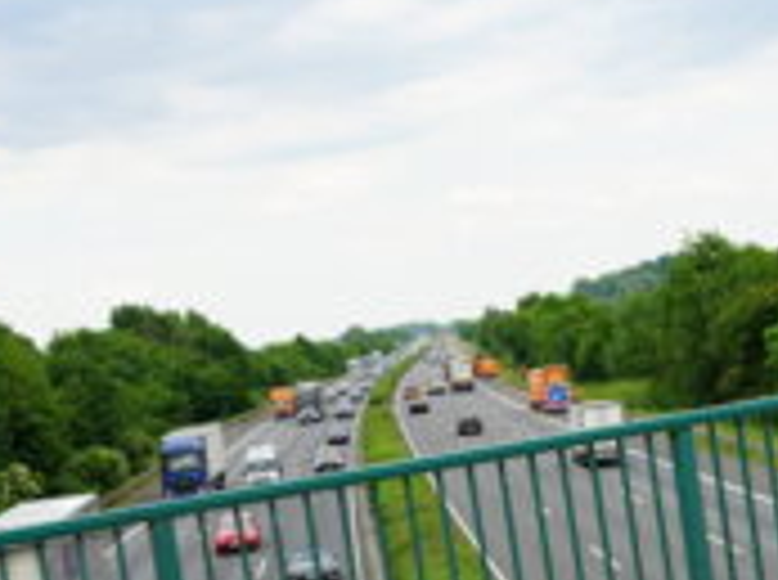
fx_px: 1749
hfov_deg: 24.9
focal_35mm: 78
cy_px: 461
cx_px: 549
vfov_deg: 18.7
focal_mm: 35
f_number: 5
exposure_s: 1/320
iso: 100
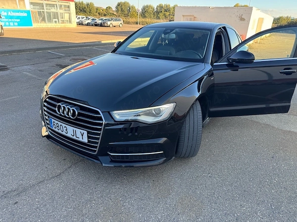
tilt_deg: -23.5
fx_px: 206
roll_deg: -2.4
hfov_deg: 71.6
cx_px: 148
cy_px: 111
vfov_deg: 56.8
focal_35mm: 24
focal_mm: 6.76
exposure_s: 1/350
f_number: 1.78
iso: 80
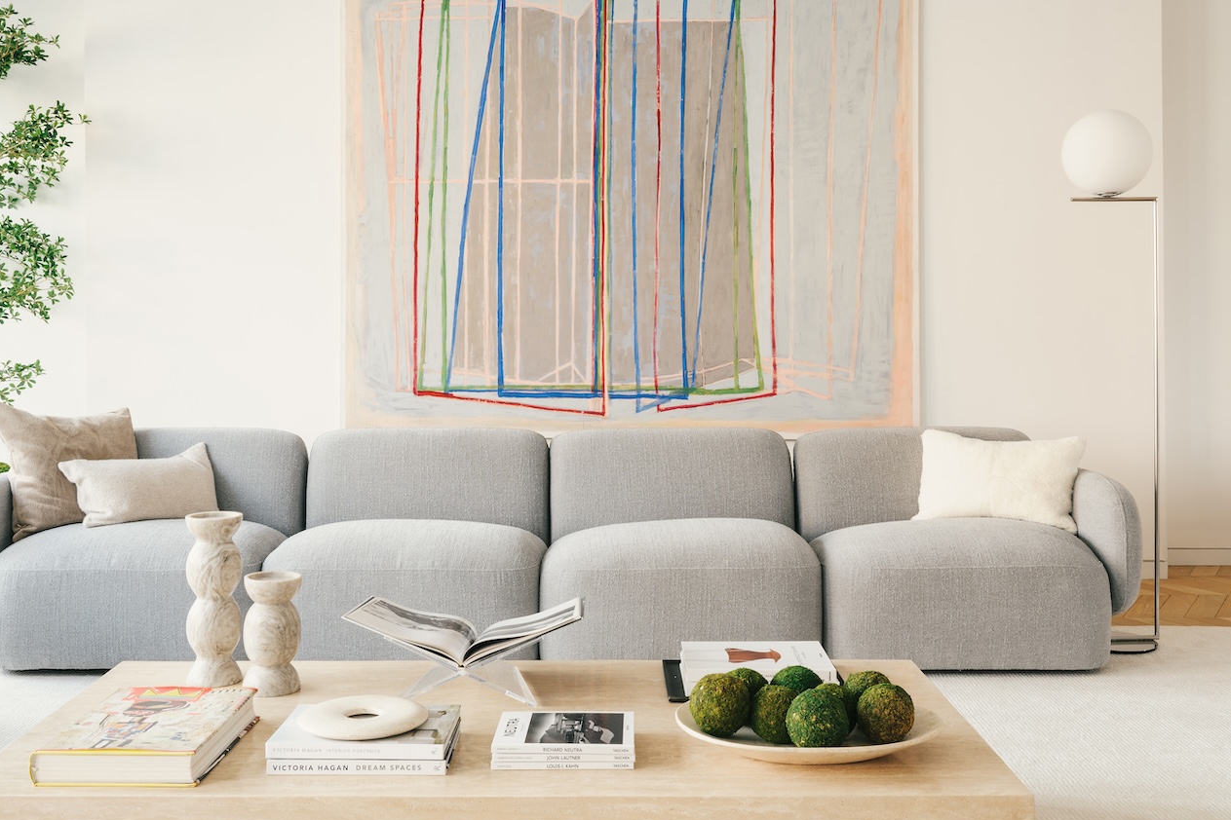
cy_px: 337
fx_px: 1299
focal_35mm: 38
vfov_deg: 35.0
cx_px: 645
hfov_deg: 50.7
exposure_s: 1/2
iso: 100
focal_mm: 24
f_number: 11
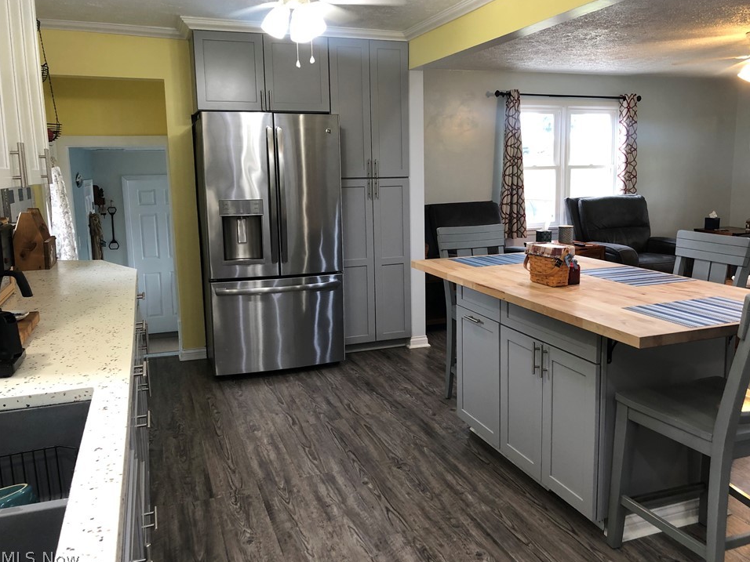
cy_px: 270
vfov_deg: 46.8
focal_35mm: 30
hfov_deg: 59.9
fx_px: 650
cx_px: 399
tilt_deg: -8.9
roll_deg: +0.8
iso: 40
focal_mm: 3.99
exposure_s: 1/20
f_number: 1.8
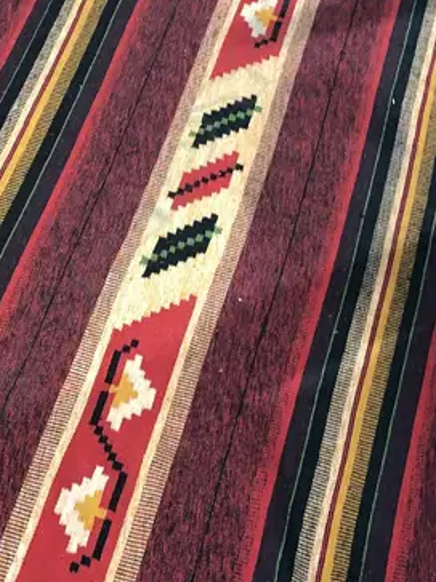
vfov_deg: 24.6
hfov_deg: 18.6
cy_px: 196
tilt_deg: -50.0
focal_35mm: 79
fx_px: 1327
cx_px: 154
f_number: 1.8
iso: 40
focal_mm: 4
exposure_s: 1/17
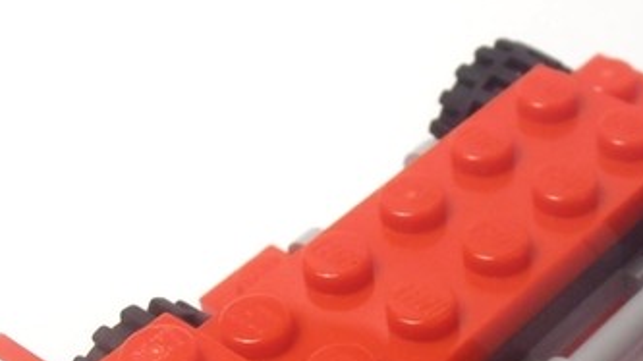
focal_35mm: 109
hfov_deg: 19.1
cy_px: 347
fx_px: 1858
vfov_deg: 11.0
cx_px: 639
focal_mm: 6.61
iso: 80
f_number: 3.9
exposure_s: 1/80
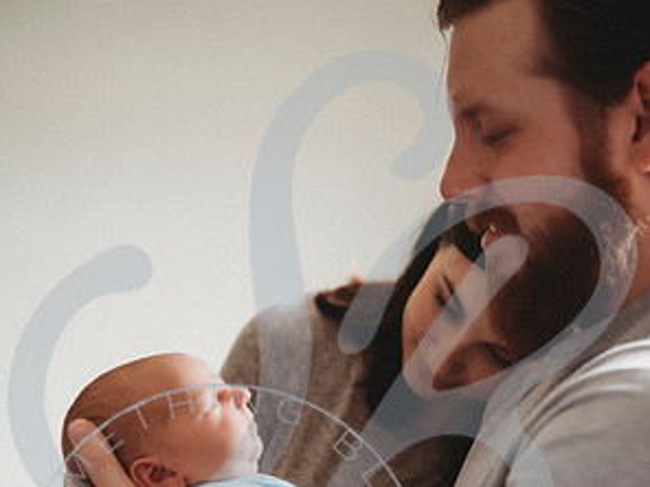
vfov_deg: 19.1
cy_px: 421
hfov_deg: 25.7
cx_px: 323
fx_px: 1427
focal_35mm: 76
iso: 2000
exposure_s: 1/125
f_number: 2.8
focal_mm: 52
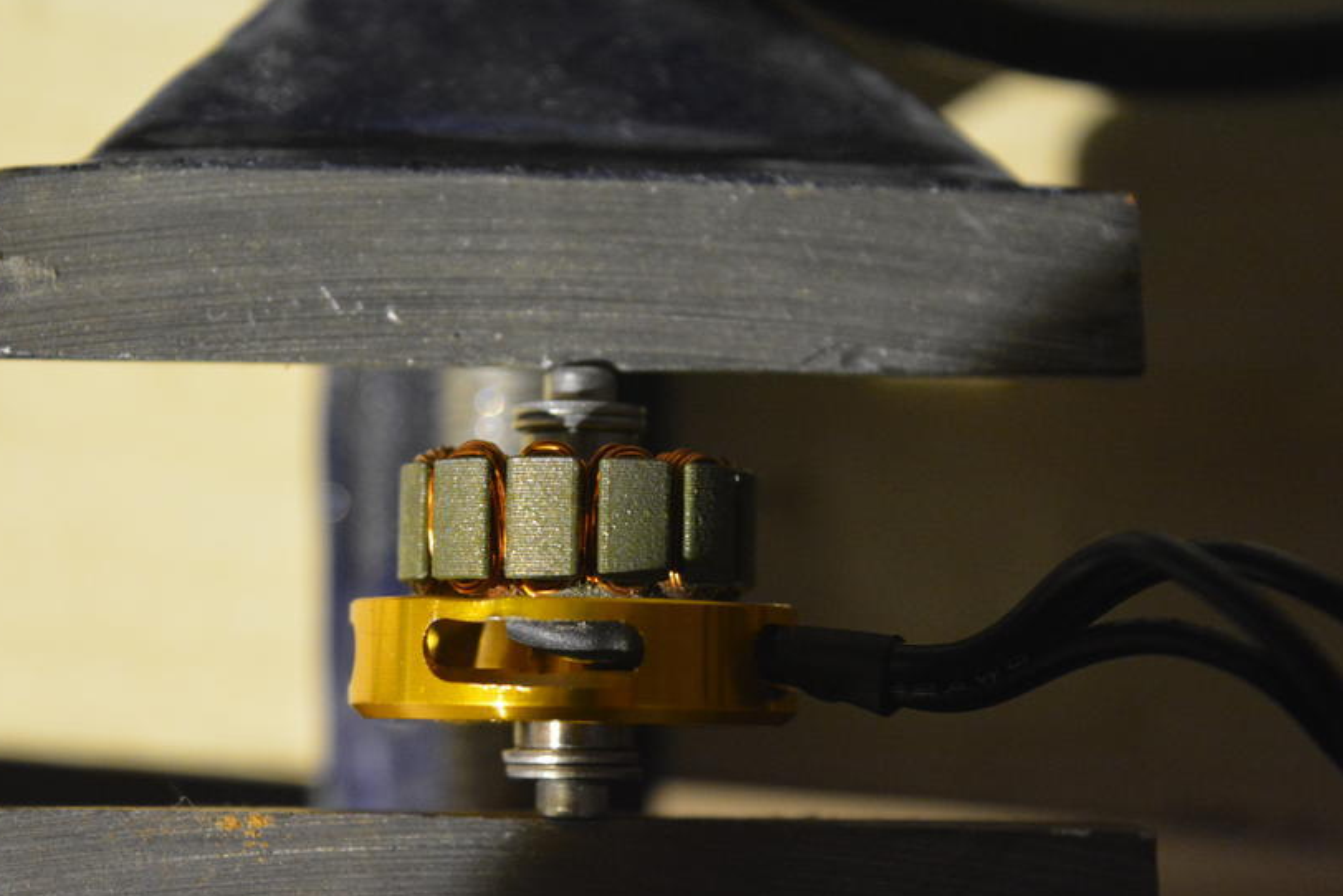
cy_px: 490
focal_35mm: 102
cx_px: 592
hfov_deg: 20.1
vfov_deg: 13.5
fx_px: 3792
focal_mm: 55
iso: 2800
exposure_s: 1/30
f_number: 5.6
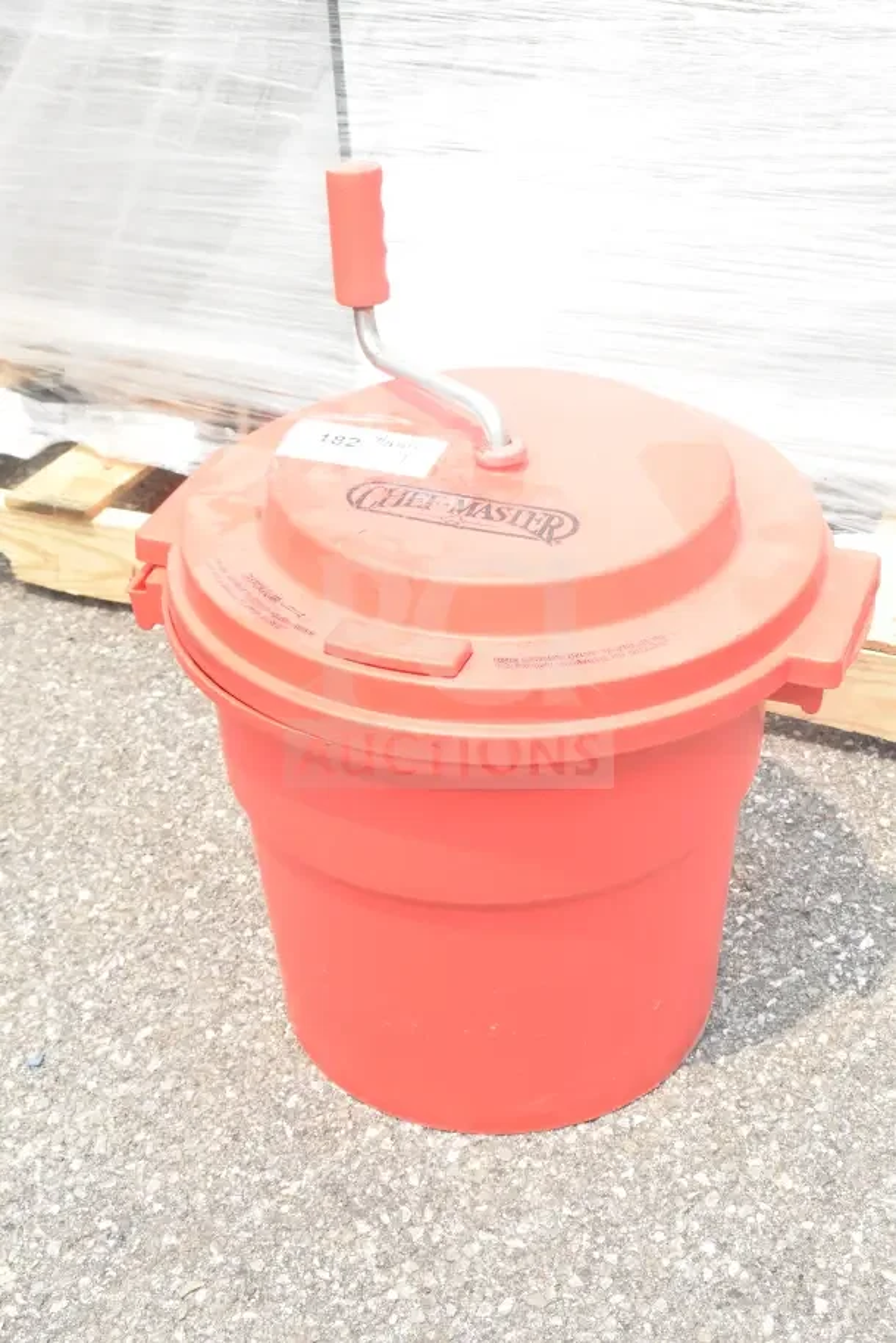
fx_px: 1958
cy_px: 672
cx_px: 448
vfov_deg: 37.8
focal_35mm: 52
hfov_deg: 25.8
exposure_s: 1/640
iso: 1600
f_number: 13
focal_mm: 35
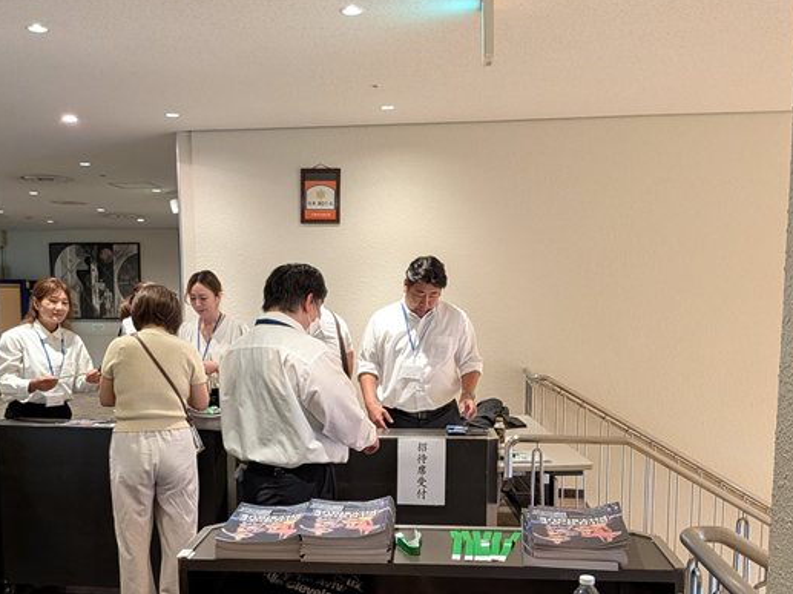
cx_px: 317
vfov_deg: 39.1
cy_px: 401
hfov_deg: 51.0
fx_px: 824
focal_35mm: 36
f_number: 1.7
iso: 1005
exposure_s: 1/120
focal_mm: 4.53
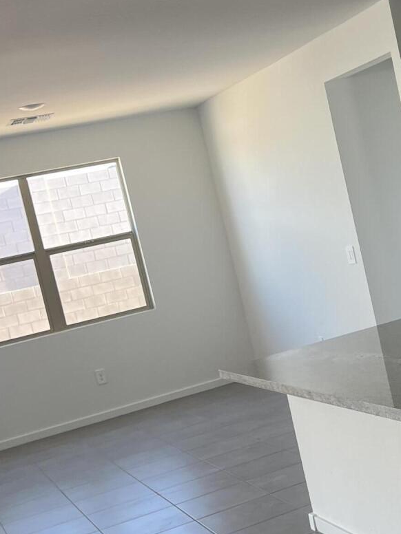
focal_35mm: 67
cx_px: 368
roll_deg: +11.6
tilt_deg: -2.7
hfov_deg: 21.4
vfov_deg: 29.0
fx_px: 1035
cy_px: 277
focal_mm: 5.7
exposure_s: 1/120
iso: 64
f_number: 1.5
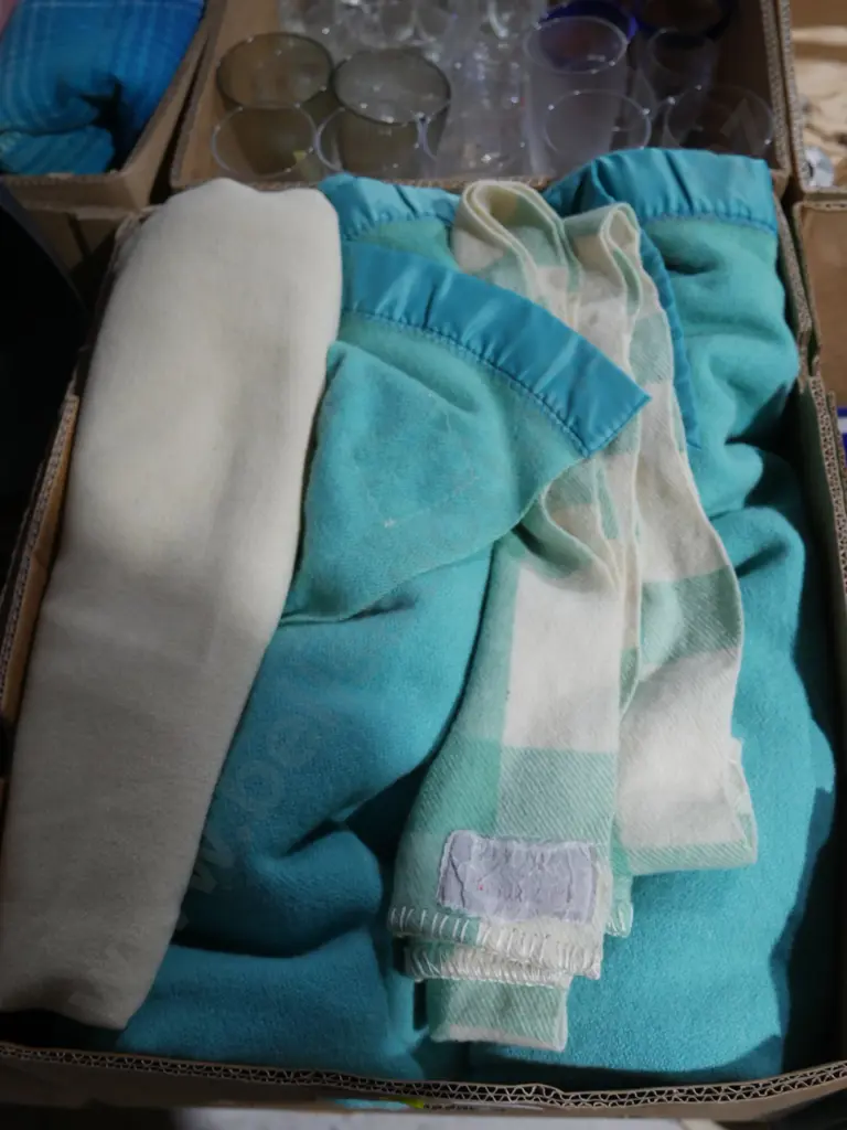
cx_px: 424
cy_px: 565
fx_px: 1174
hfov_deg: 39.7
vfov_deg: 51.4
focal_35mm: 36
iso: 500
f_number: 4
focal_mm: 18
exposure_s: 1/60
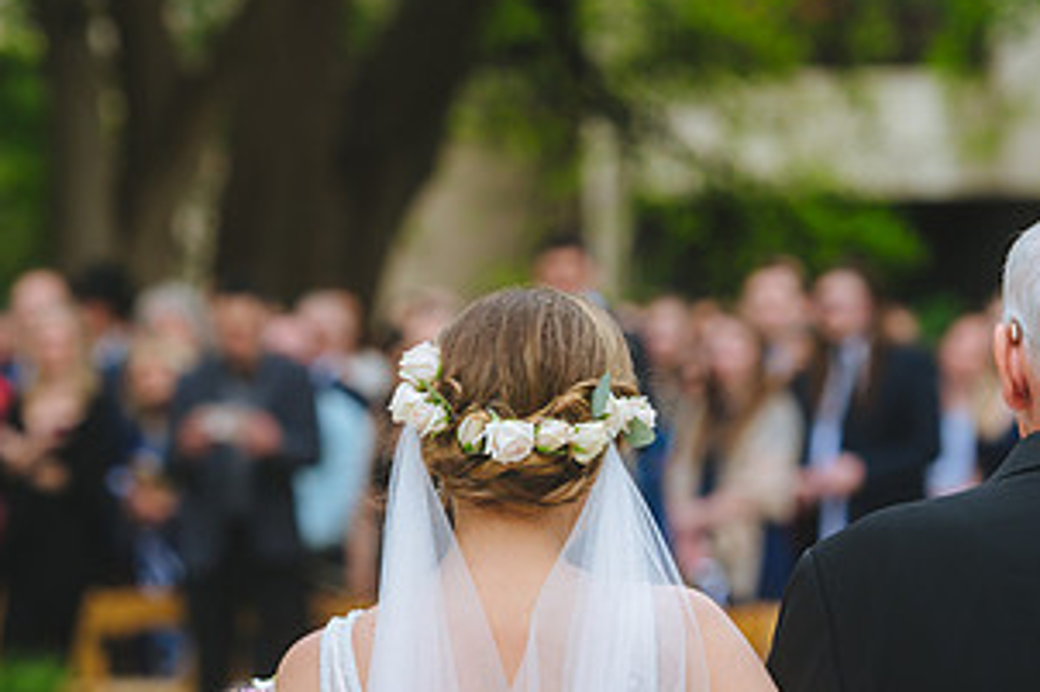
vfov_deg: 5.3
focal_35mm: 259
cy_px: 589
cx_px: 492
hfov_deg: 8.0
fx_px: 7478
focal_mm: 135
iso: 400
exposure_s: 1/1250
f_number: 2.8
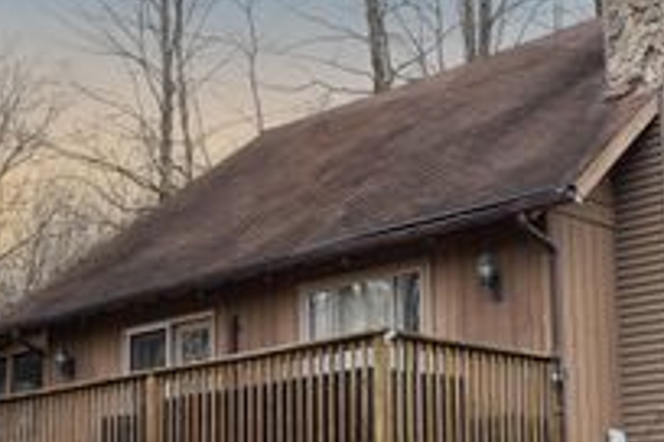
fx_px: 1309
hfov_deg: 28.5
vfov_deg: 19.1
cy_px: 310
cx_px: 348
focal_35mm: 71
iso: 100
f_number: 4.5
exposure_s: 1/80
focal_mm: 29
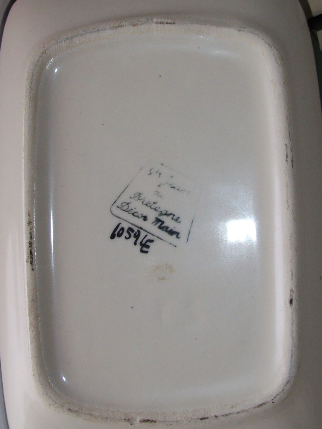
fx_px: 719
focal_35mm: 58
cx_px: 174
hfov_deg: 25.2
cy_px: 145
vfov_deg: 33.0
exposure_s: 1/64
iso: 80
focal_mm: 6
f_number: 2.7
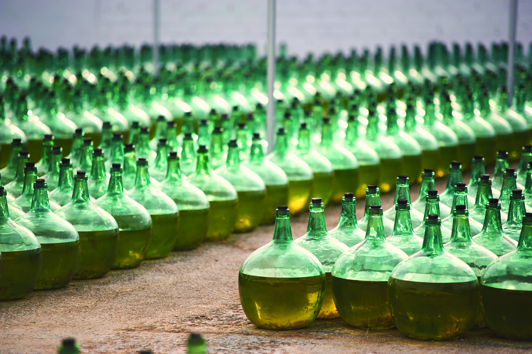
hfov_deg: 10.3
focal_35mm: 200
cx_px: 266
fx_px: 2954
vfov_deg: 6.9
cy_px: 177
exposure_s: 1/800
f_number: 2.8
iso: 100
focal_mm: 200
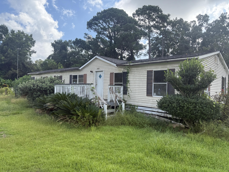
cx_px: 114
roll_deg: -2.3
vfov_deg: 56.8
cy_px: 86
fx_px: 159
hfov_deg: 71.6
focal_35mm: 24
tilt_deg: +2.0
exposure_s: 1/1337
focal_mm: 6.76
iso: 80
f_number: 1.78
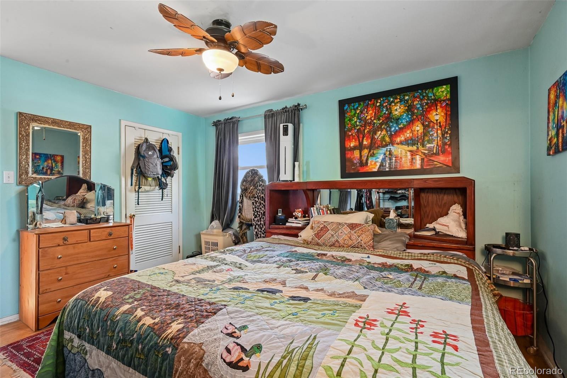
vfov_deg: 72.0
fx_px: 260
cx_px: 284
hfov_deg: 95.0
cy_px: 189
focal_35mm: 16
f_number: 10
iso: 400
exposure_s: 1/2
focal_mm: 16.5
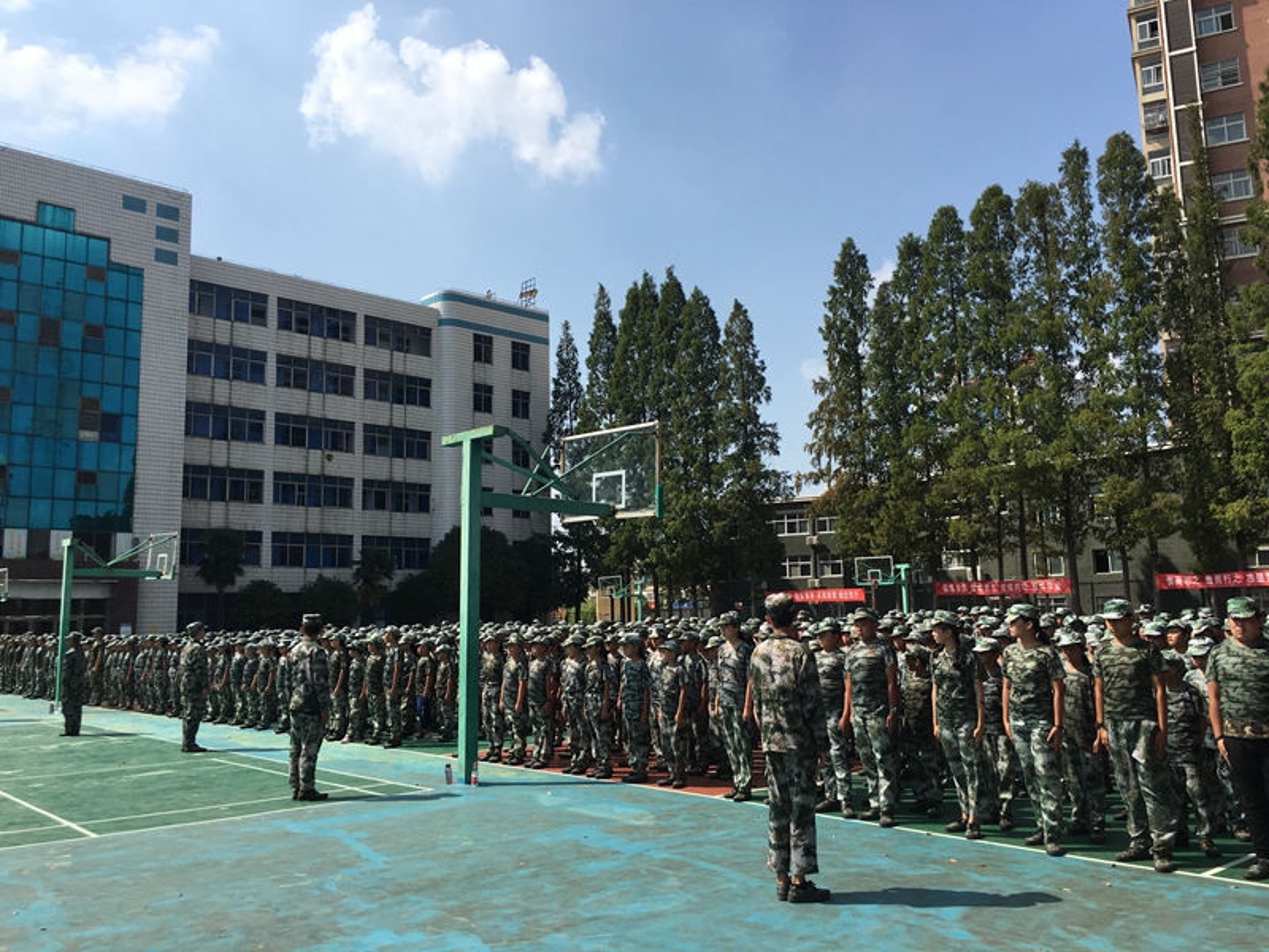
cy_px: 476
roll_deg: +1.0
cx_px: 634
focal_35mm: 29
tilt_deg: +8.9
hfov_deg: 61.7
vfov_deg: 48.2
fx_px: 1063
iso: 25
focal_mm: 4.15
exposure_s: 1/1832
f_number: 2.2
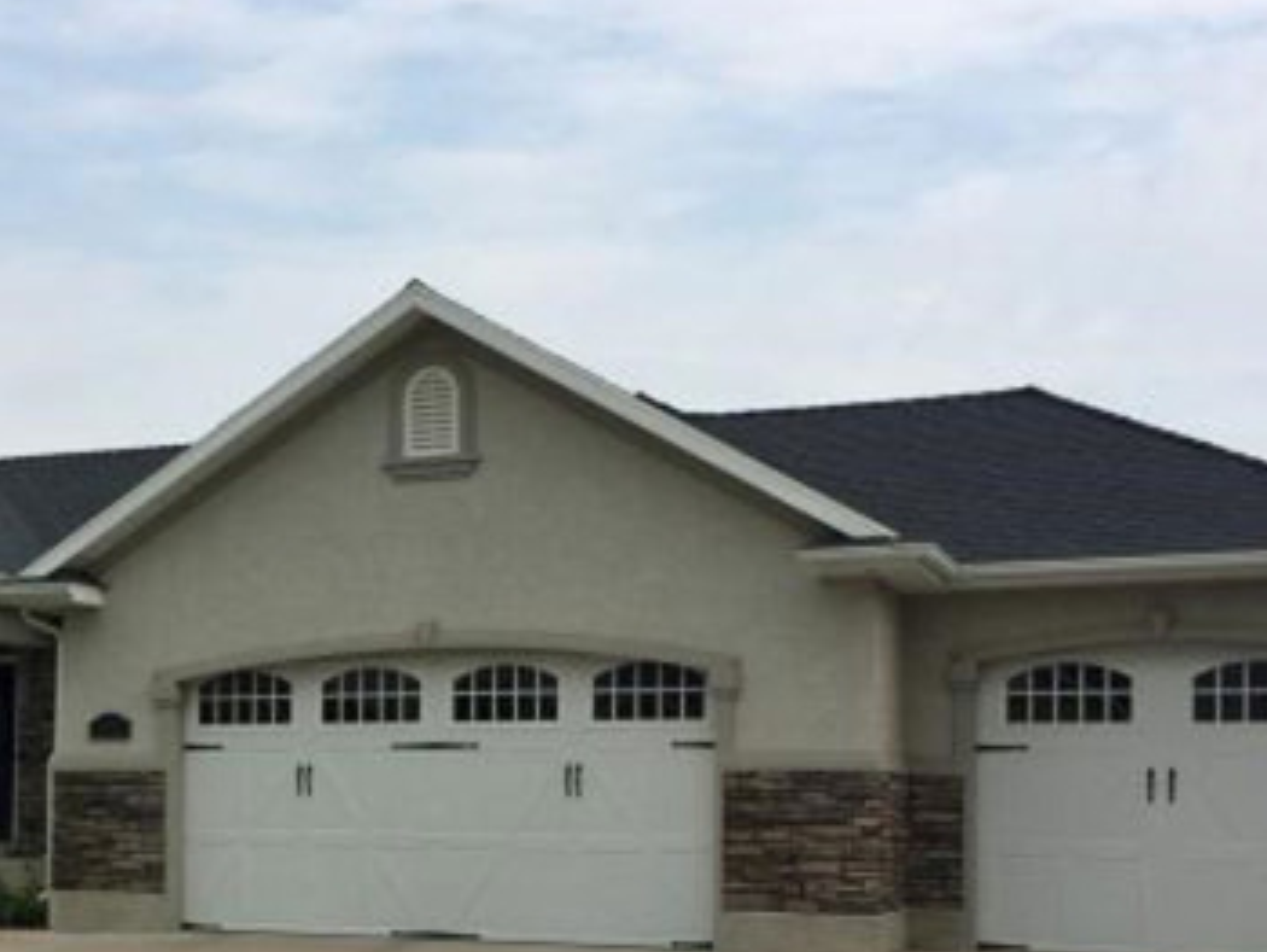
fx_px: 1941
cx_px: 373
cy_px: 767
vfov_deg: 27.0
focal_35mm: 53
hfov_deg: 35.6
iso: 32
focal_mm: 4.15
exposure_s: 1/2083
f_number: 2.2
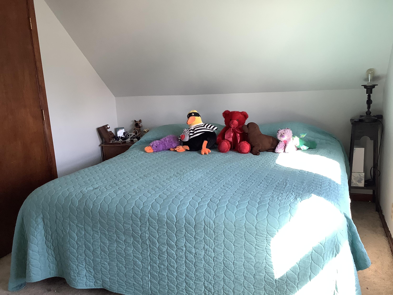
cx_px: 196
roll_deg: +2.1
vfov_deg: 45.4
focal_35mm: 31
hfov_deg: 58.4
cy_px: 148
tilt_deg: -13.0
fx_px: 352
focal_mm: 3.3
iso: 80
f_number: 2.4
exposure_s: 1/120
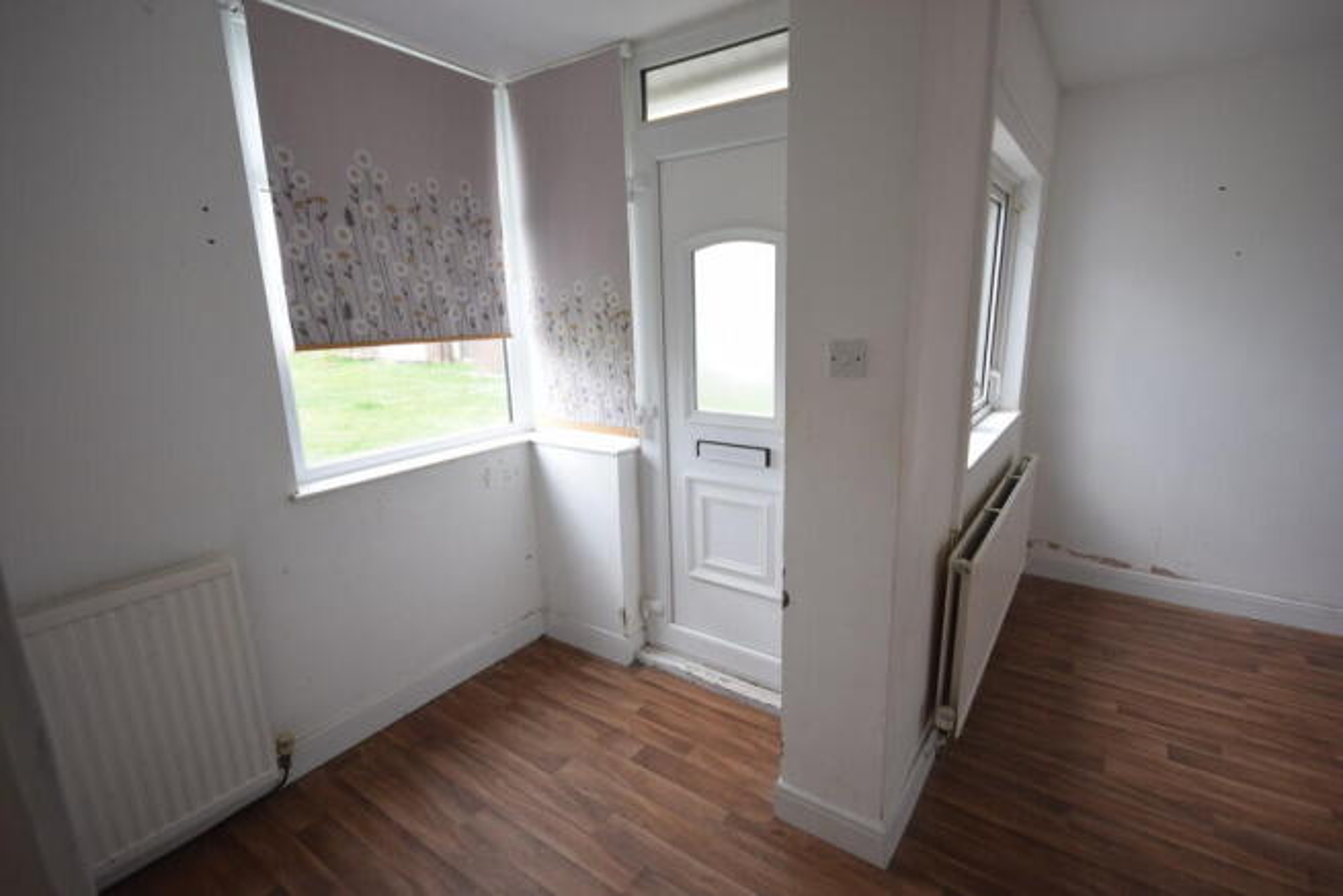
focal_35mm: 16
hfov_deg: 95.0
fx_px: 616
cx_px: 672
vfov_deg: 72.1
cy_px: 448
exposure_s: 1/100
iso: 400
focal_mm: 11
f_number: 5
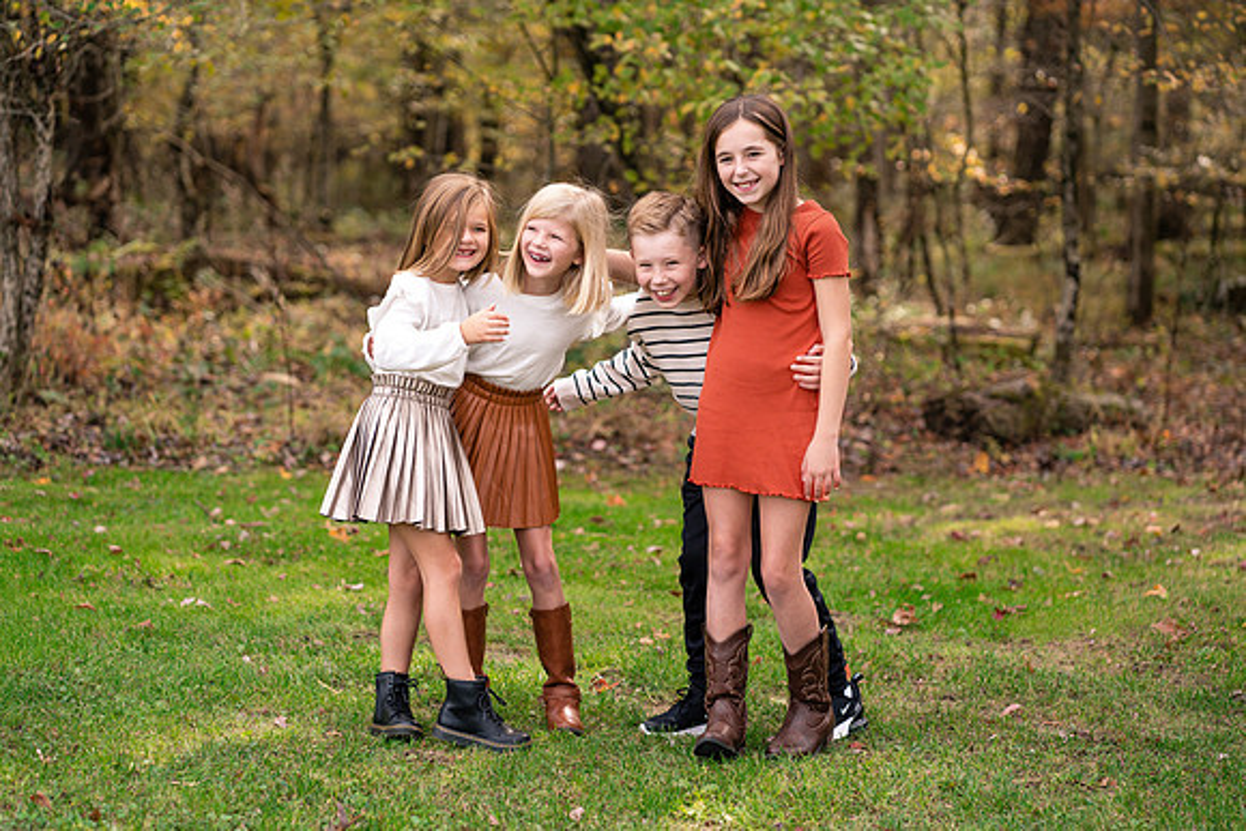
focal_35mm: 85
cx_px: 623
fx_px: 2942
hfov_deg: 23.9
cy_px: 416
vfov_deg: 16.1
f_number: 2.8
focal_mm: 85
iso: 400
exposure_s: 1/1600
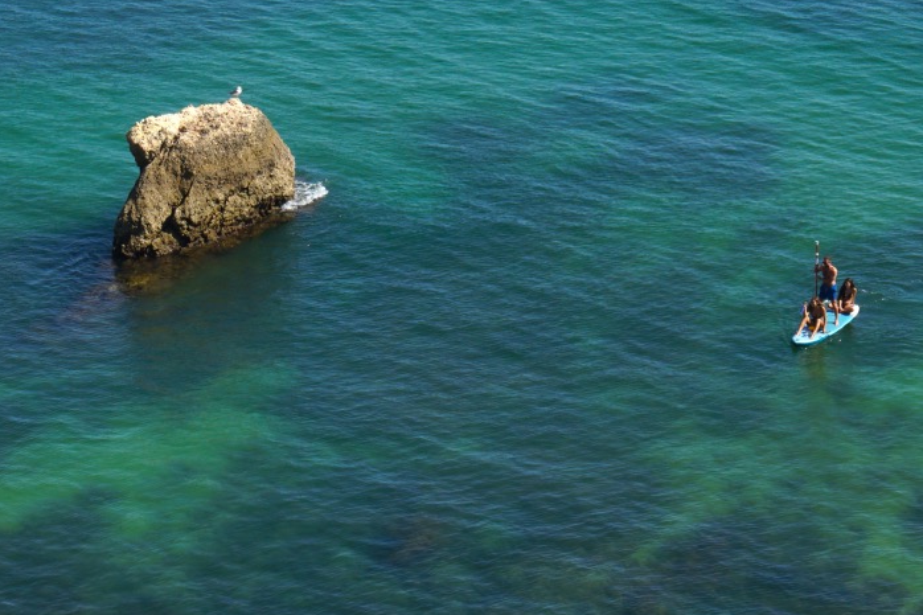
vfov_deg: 10.6
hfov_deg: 15.9
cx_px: 386
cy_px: 184
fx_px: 3306
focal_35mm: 129
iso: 160
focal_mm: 50
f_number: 13
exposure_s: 1/200
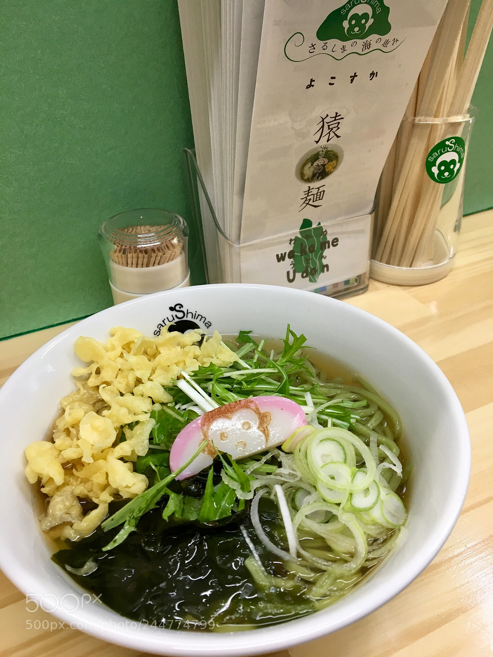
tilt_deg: -36.2
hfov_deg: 48.2
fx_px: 551
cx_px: 246
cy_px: 328
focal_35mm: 29
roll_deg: +2.0
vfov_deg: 61.7
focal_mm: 4.15
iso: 25
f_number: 2.2
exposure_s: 1/30
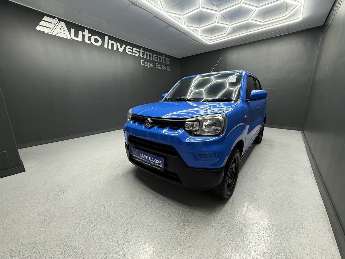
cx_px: 172
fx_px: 140
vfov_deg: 85.7
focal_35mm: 14
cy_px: 130
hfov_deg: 102.1
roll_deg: +0.2
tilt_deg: -12.1
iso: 320
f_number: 2.2
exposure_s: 1/100
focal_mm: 2.22
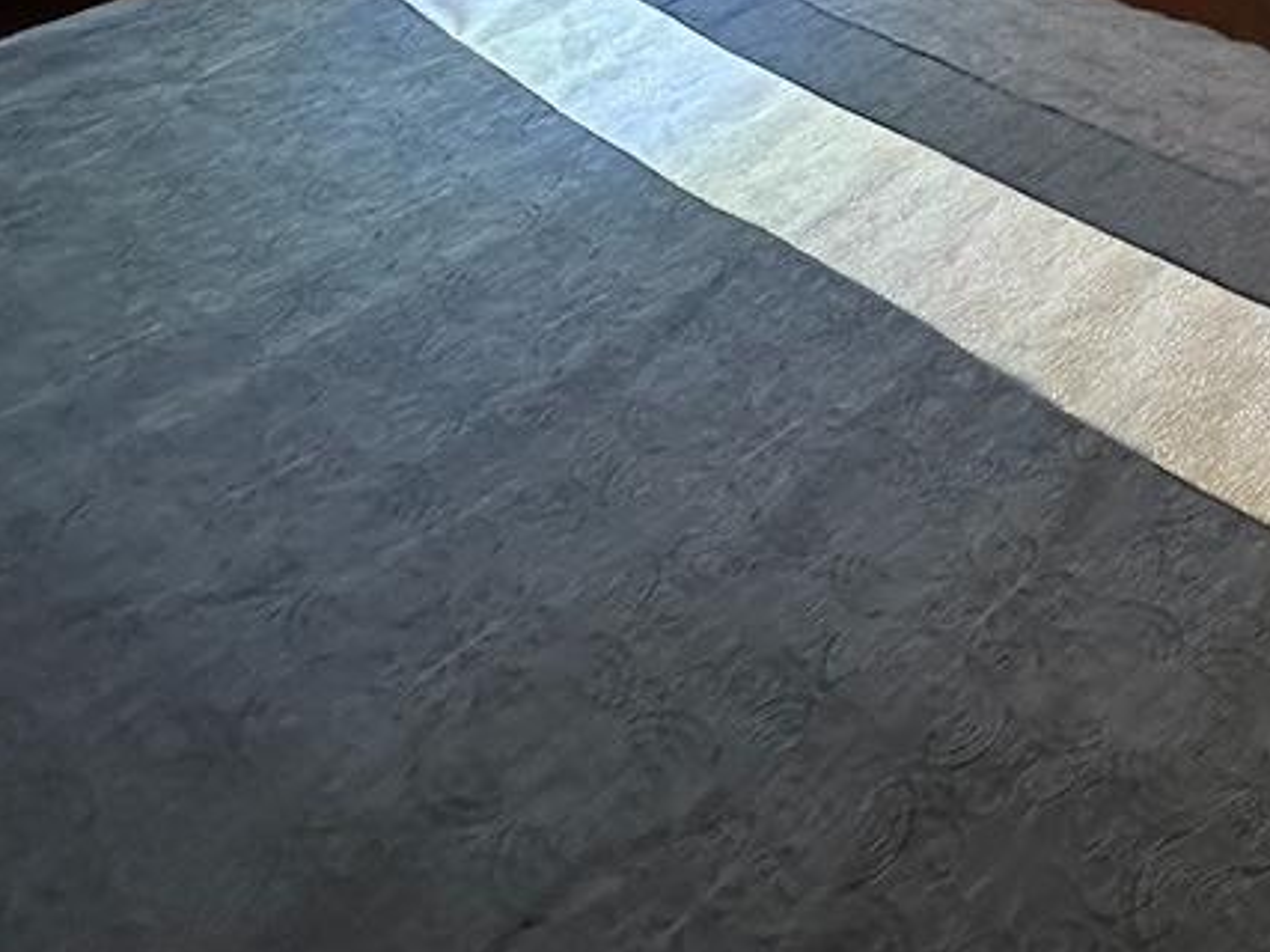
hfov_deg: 39.7
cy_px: -399
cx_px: 1255
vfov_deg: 26.7
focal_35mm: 42
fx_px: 1540
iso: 800
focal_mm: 2.22
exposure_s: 1/60
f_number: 2.2
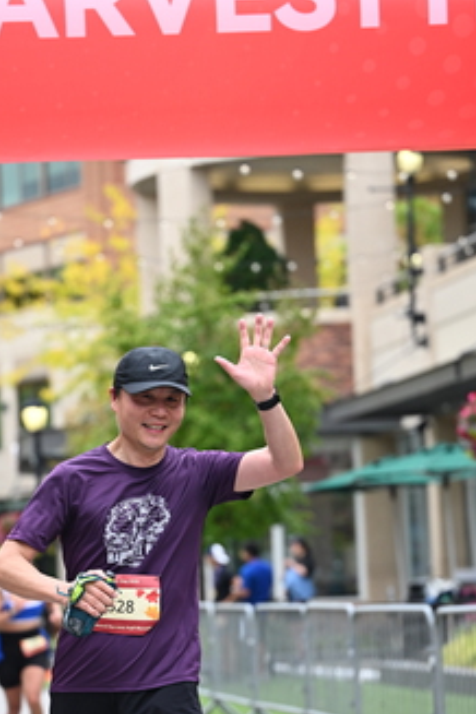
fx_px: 2935
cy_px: 476
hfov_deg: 9.3
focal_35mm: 148
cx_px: 193
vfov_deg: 13.8
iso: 640
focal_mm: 88
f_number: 2.8
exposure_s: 1/2000
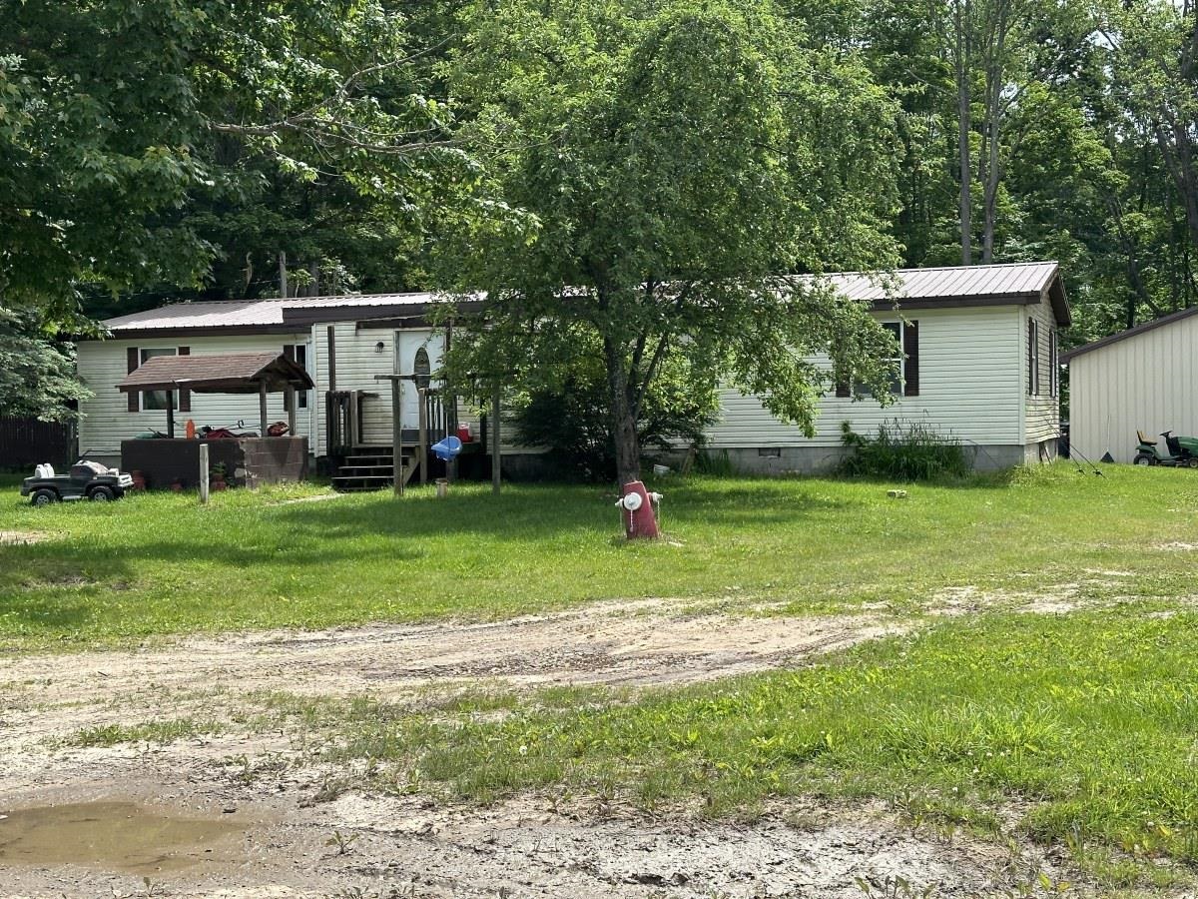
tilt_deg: -1.5
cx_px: 599
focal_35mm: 48
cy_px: 450
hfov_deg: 39.7
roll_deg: +1.1
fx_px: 1661
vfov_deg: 30.3
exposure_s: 1/1783
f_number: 1.78
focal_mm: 6.86
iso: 64
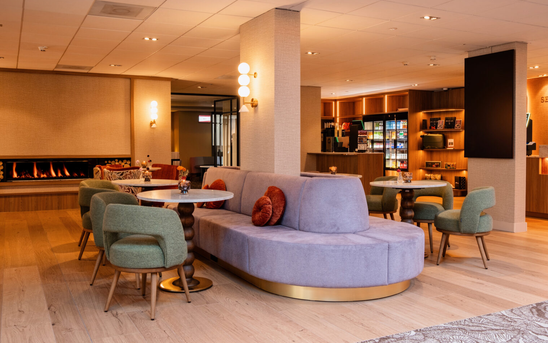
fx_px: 493
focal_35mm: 33
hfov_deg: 58.1
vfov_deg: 38.3
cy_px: 172
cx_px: 271
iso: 200
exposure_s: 1
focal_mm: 21.5
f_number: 11
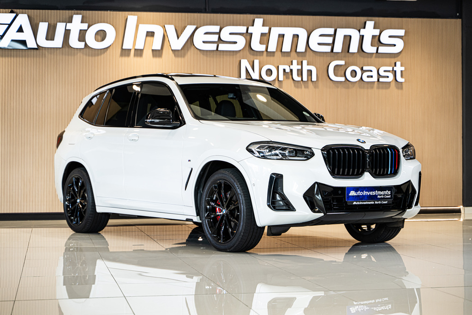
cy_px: 158
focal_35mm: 75
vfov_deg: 18.2
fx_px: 983
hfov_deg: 27.0
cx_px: 236
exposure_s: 1/125
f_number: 3.5
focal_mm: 75
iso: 500
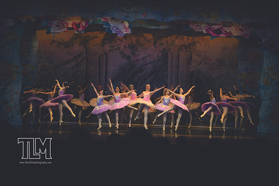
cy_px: 93
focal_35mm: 90
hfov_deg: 22.6
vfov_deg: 15.2
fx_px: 698
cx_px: 140
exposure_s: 1/500
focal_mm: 90
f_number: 2.8
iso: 560
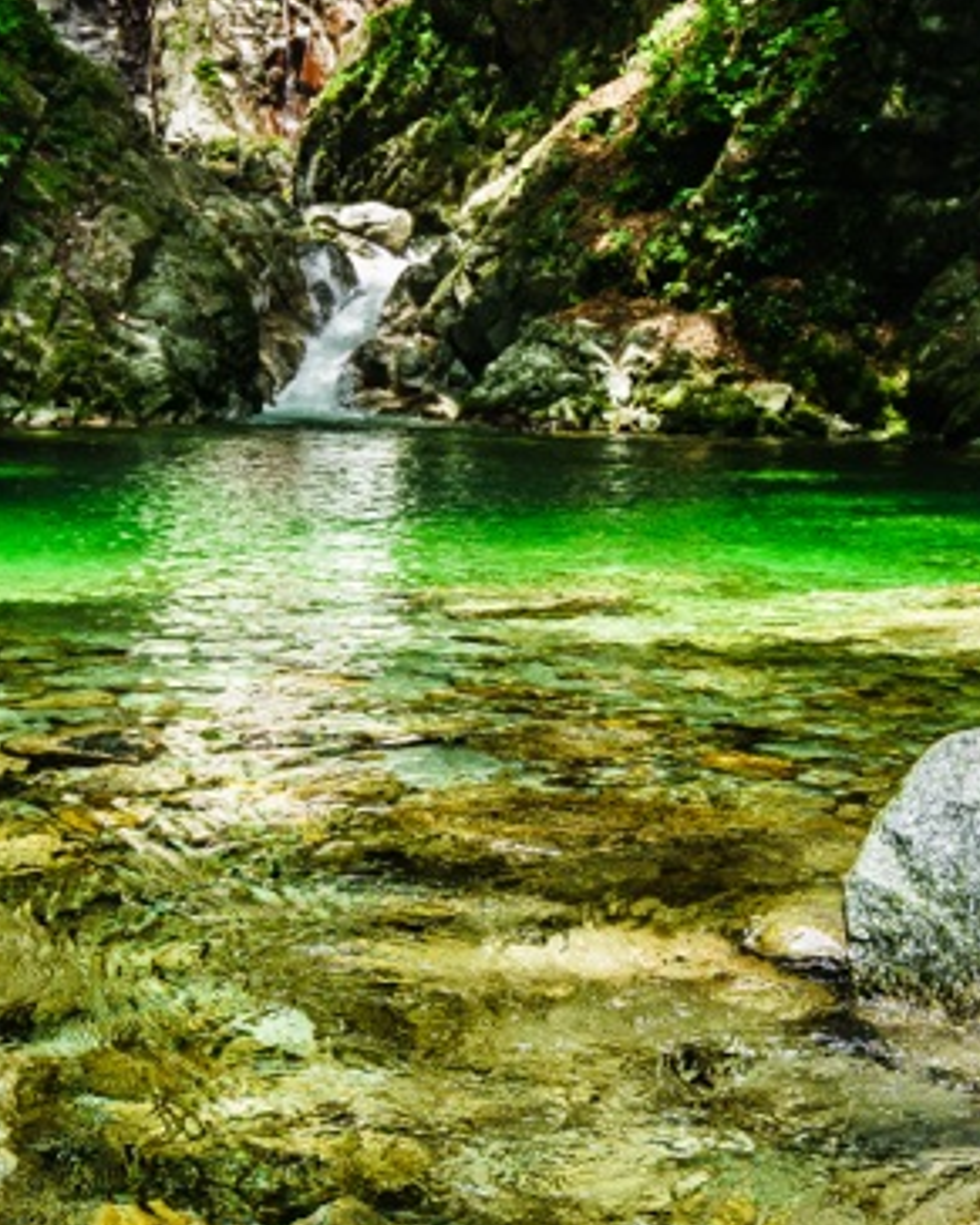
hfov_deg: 23.0
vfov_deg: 28.6
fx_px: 2394
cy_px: 801
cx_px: 330
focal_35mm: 66
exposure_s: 1/320
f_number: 4
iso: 200
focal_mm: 16
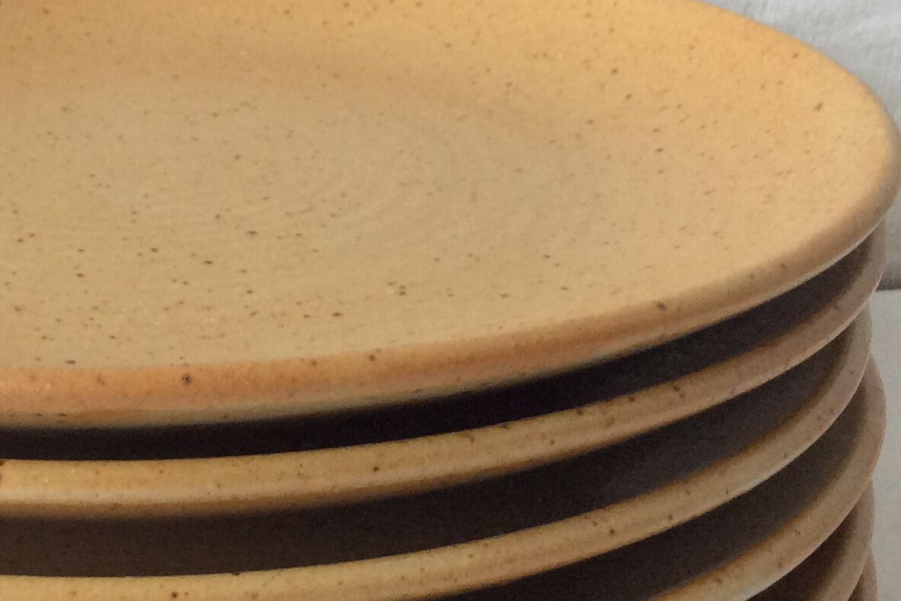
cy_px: 334
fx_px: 1827
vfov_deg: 18.7
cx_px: 121
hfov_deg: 26.9
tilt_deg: -24.8
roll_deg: +2.0
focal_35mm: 73
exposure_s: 1/24
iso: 80
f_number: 2.4
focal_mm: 3.3
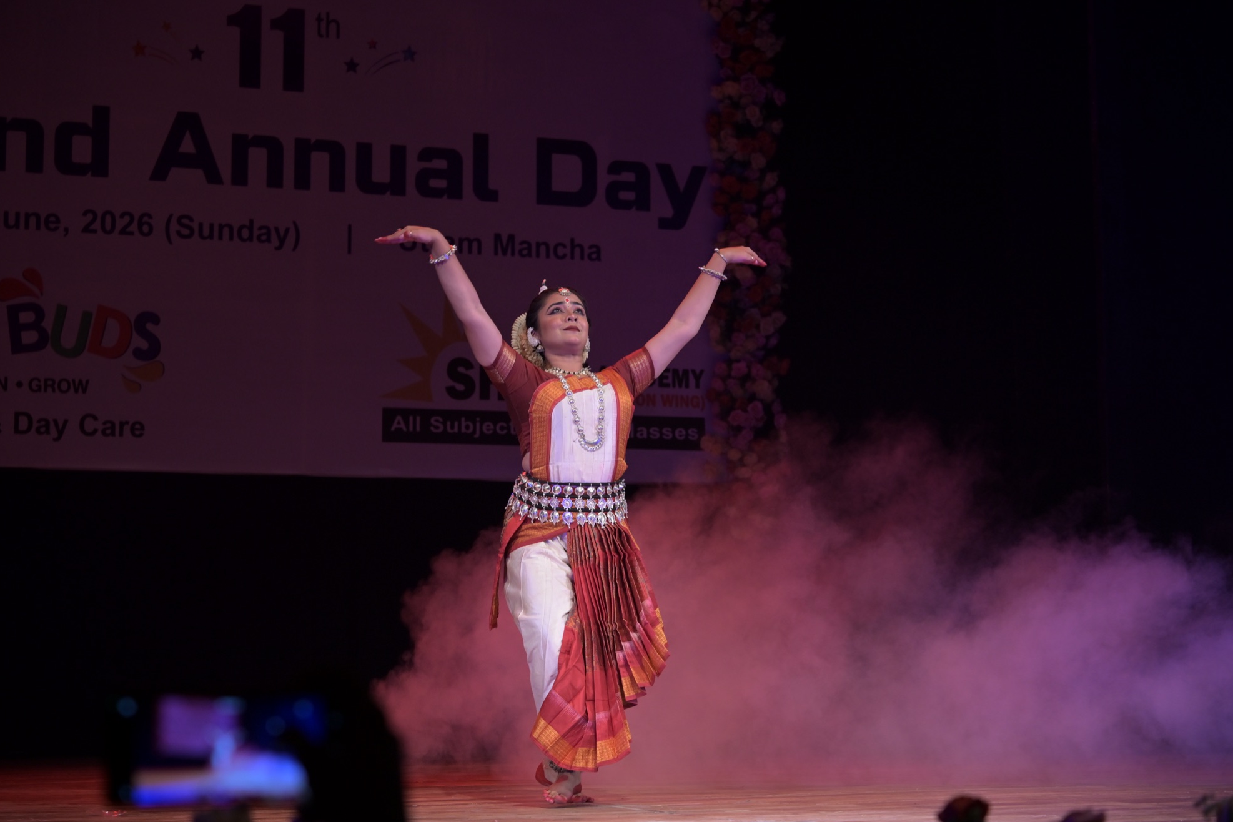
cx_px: 611
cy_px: 416
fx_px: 2603
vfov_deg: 17.9
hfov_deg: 26.7
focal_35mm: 76
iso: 1000
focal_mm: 75
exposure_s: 1/250
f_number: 4
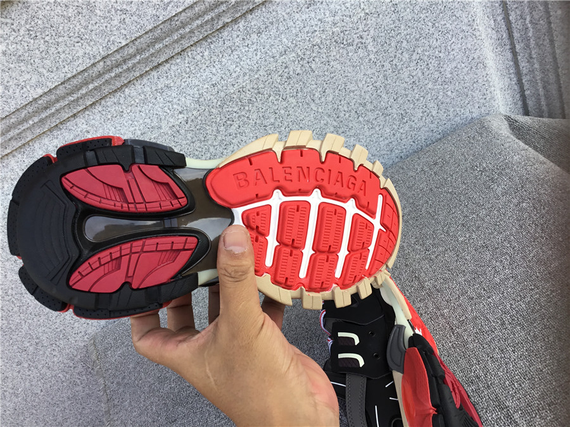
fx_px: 510
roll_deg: +33.5
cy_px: 214
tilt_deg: -35.8
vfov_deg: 45.4
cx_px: 285
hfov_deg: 58.4
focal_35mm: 31
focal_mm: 3.3
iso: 25
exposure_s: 1/215
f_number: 2.4
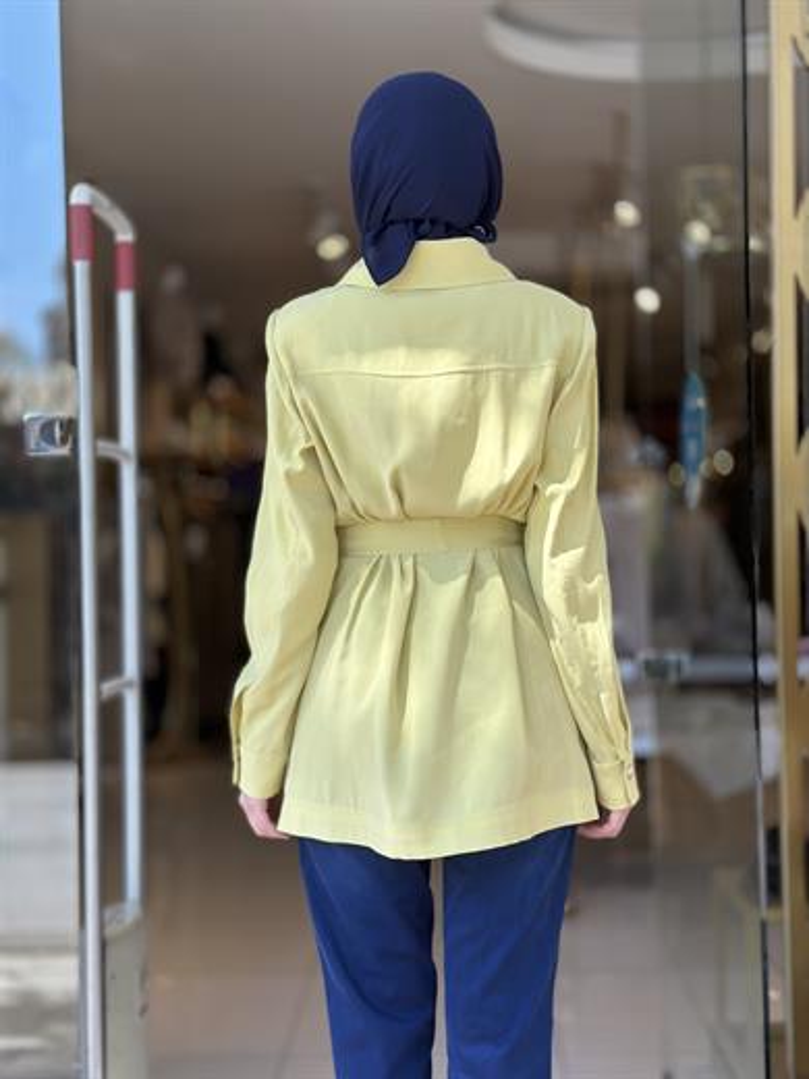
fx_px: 1496
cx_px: 404
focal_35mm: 48
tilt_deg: -0.1
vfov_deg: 39.7
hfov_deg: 30.3
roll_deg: -0.9
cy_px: 540
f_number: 1.78
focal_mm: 6.86
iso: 80
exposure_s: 1/1517
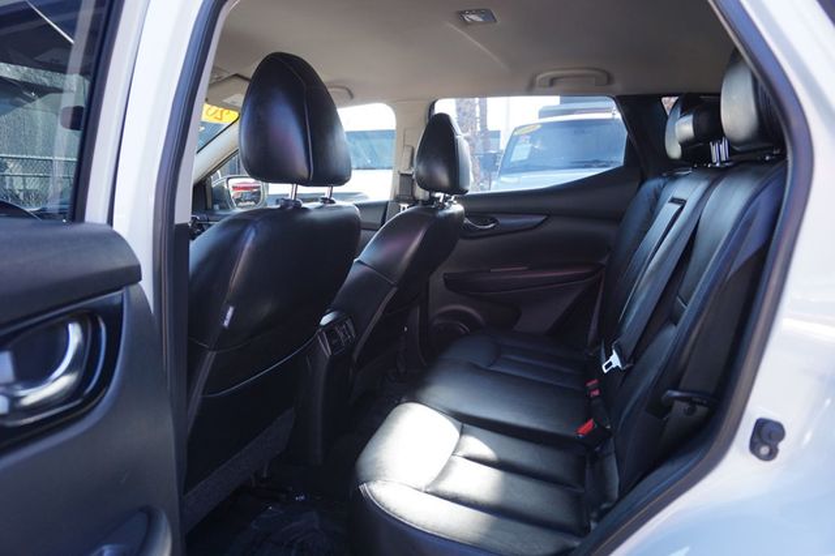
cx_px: 418
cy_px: 278
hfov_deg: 73.8
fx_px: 556
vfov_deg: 53.1
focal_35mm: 24
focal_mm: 16
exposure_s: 1/60
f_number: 4
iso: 100
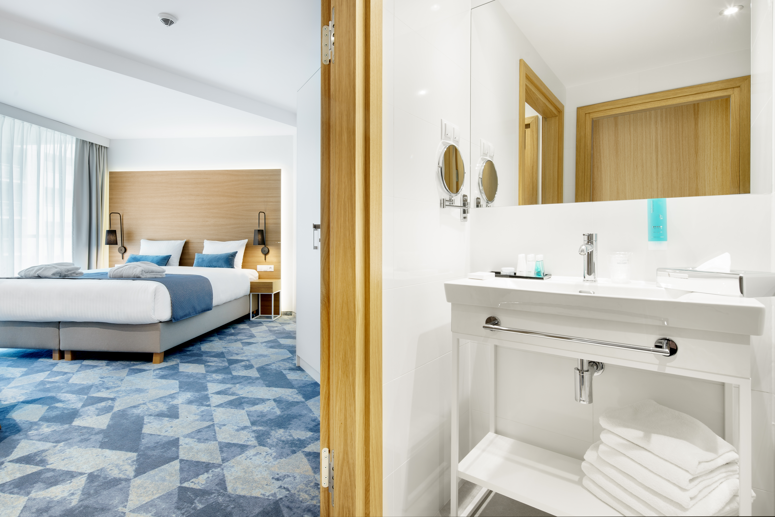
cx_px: 388
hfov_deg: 93.3
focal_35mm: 17
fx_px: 366
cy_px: 258
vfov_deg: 70.4
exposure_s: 1.6
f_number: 13
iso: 100
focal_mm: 17
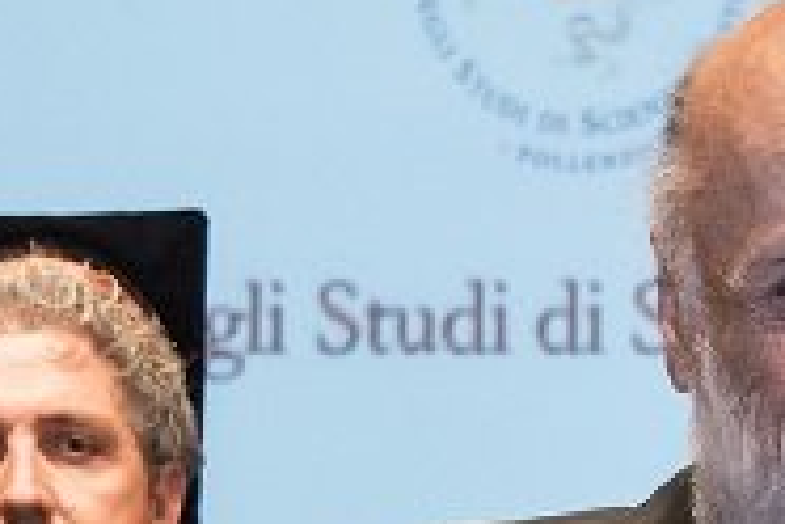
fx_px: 5444
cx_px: 734
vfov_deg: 5.4
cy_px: 820
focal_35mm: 250
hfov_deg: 8.2
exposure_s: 1/125
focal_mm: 31
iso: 640
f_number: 4.2
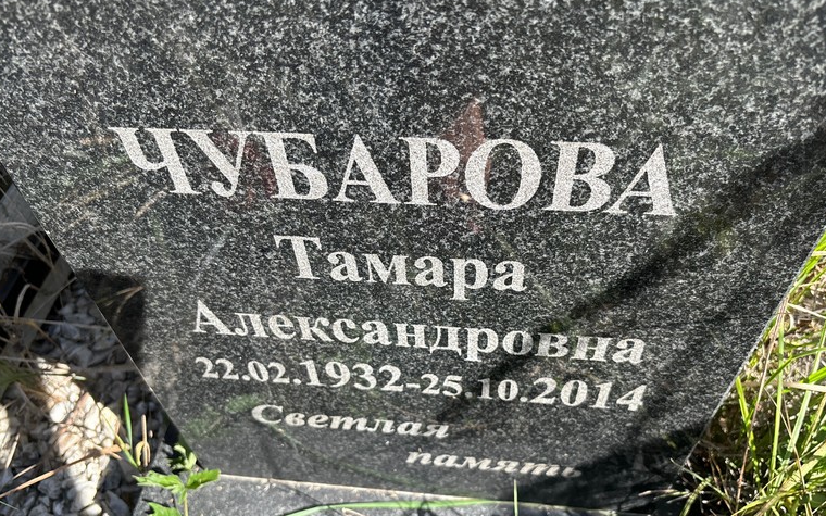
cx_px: 408
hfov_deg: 64.6
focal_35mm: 29
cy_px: 286
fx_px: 653
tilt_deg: -51.3
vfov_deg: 43.1
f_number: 1.6
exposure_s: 1/722
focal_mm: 5.96
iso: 50
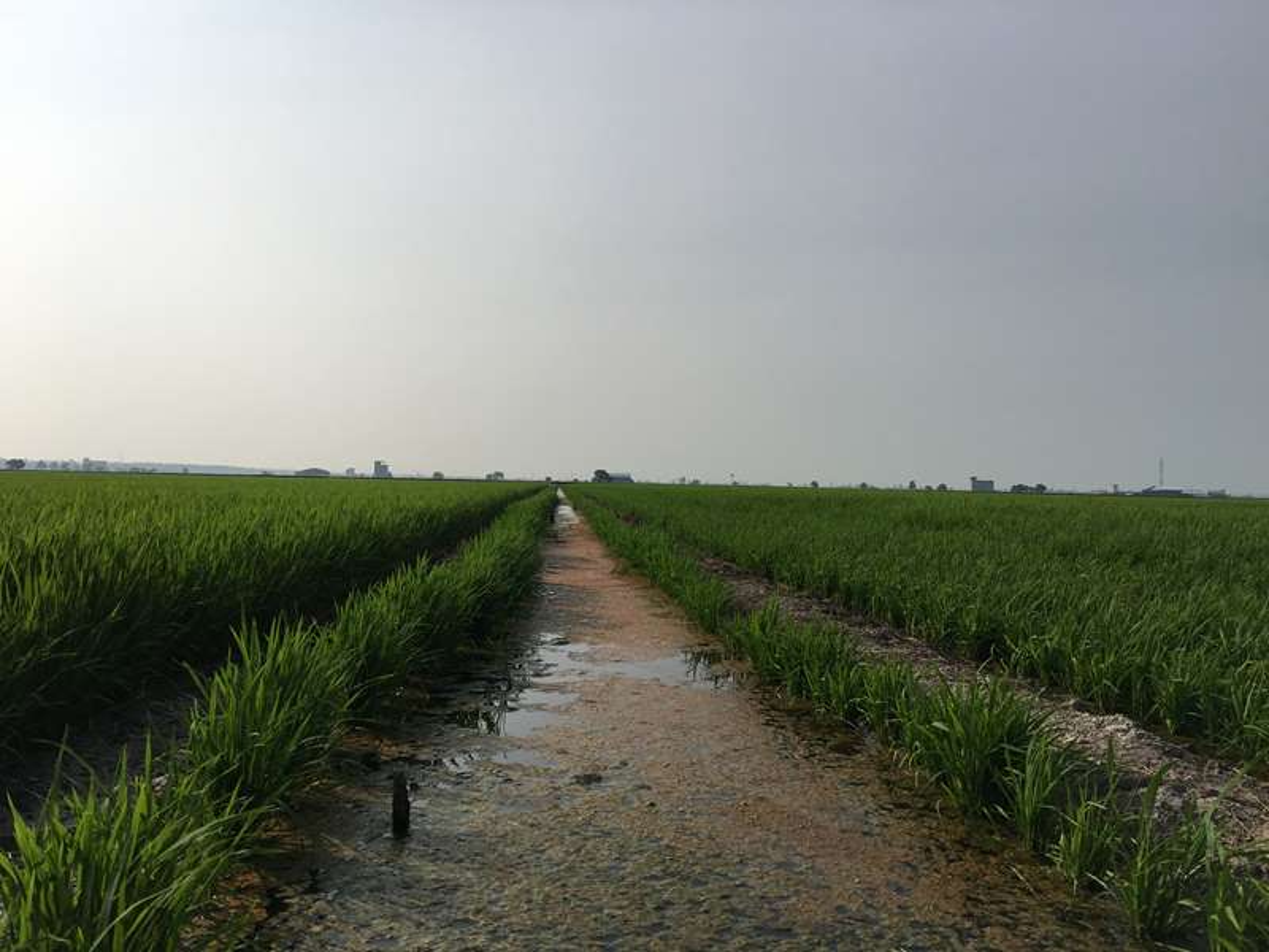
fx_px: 1063
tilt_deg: +0.7
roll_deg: -1.6
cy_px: 476
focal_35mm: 29
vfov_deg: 48.2
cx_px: 634
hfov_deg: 61.7
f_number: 2.2
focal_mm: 4.15
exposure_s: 1/3846
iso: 25
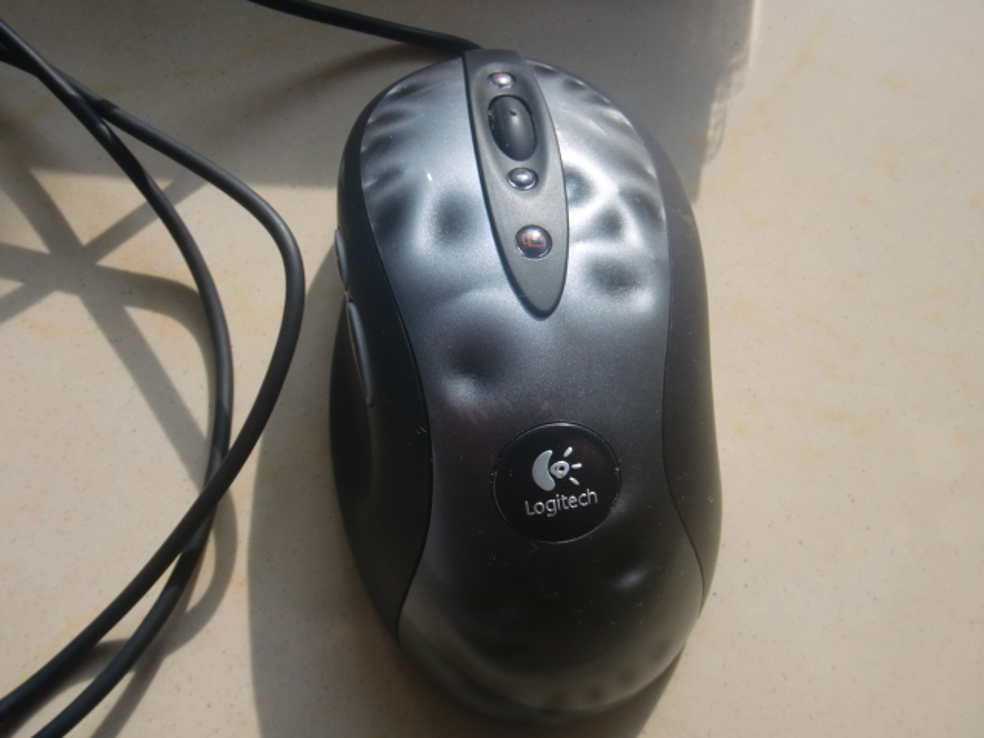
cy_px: 369
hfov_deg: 49.0
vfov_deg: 37.7
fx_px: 1080
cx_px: 492
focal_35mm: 38
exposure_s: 1/60
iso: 64
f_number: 3.9
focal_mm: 6.66
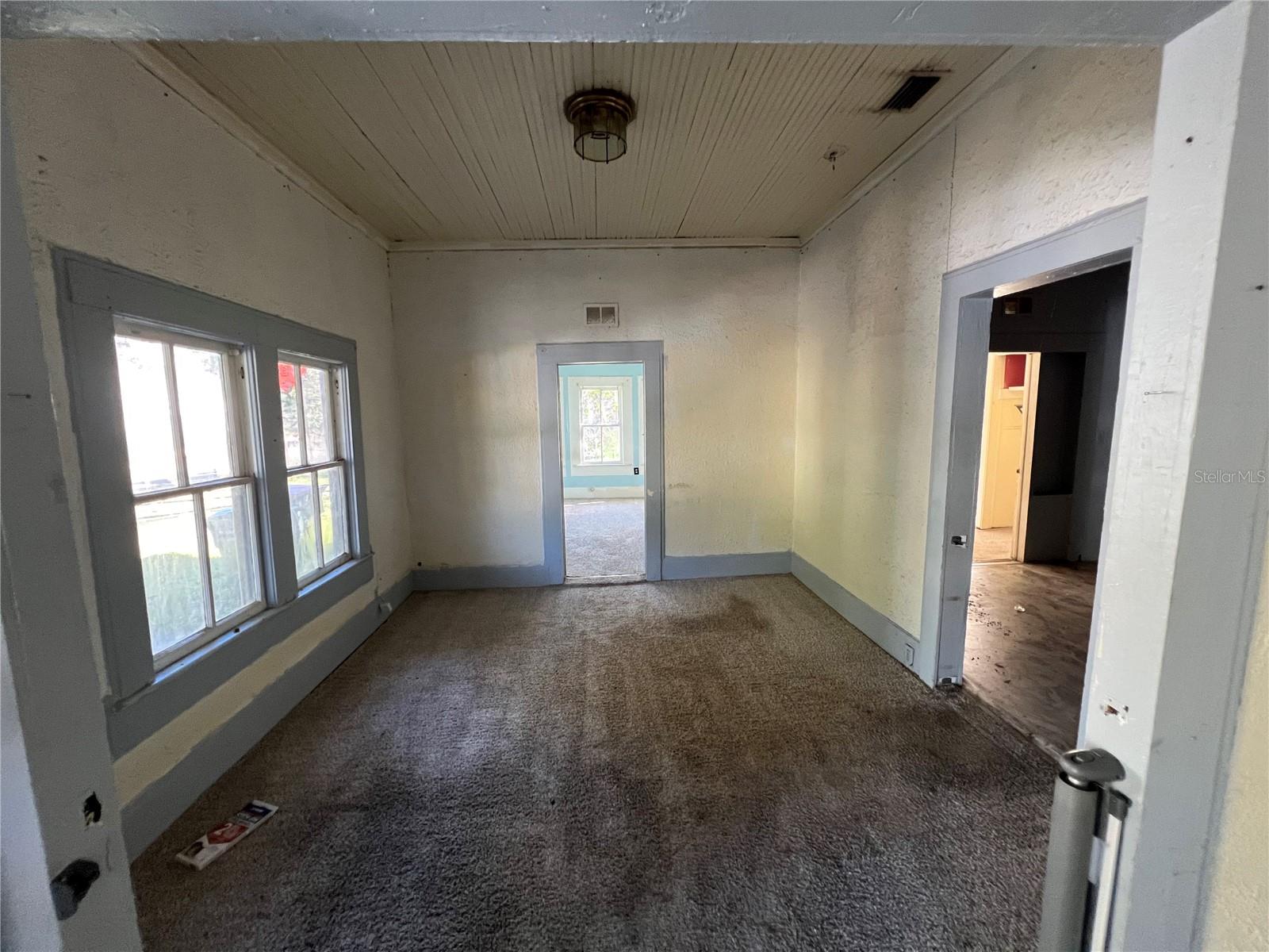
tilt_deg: -9.7
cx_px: 634
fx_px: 477
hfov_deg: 106.2
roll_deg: +1.9
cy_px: 476
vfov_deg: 89.9
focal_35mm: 13
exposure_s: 1/60
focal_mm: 1.57
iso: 320
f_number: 1.8
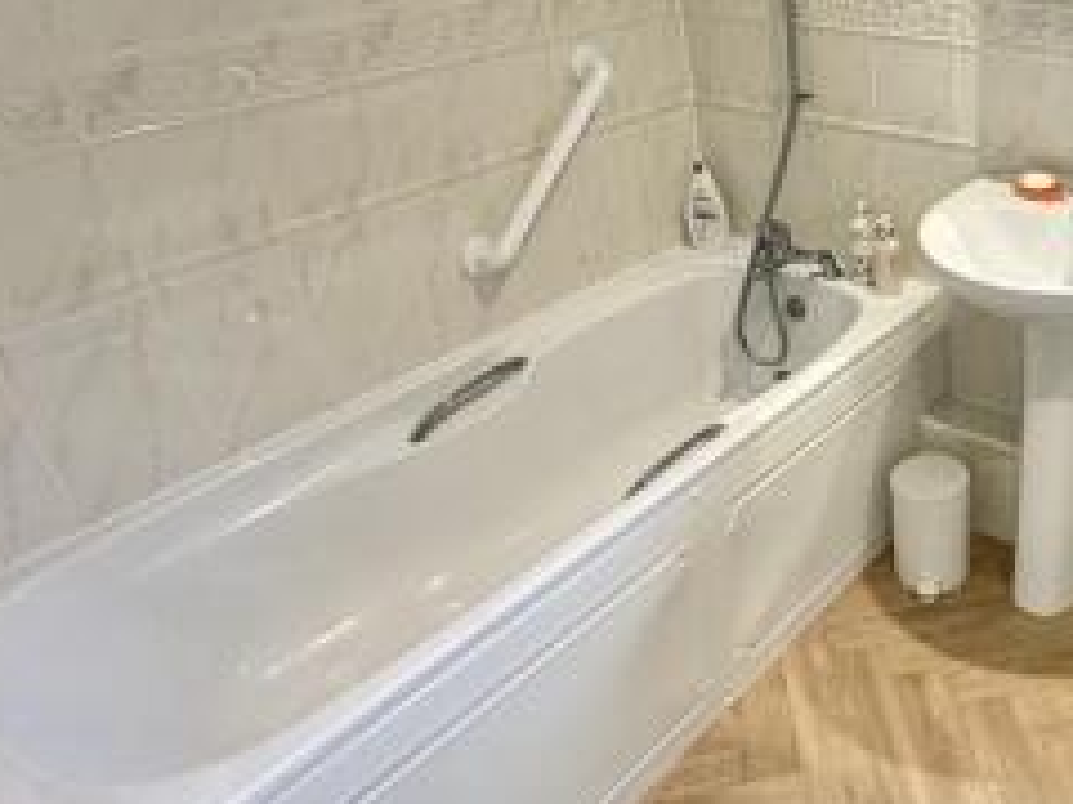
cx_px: 986
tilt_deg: -29.6
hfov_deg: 47.8
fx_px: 1054
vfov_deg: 41.8
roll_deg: -0.2
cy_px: 368
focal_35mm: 34
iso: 200
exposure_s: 1/100
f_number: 2.2
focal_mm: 2.22
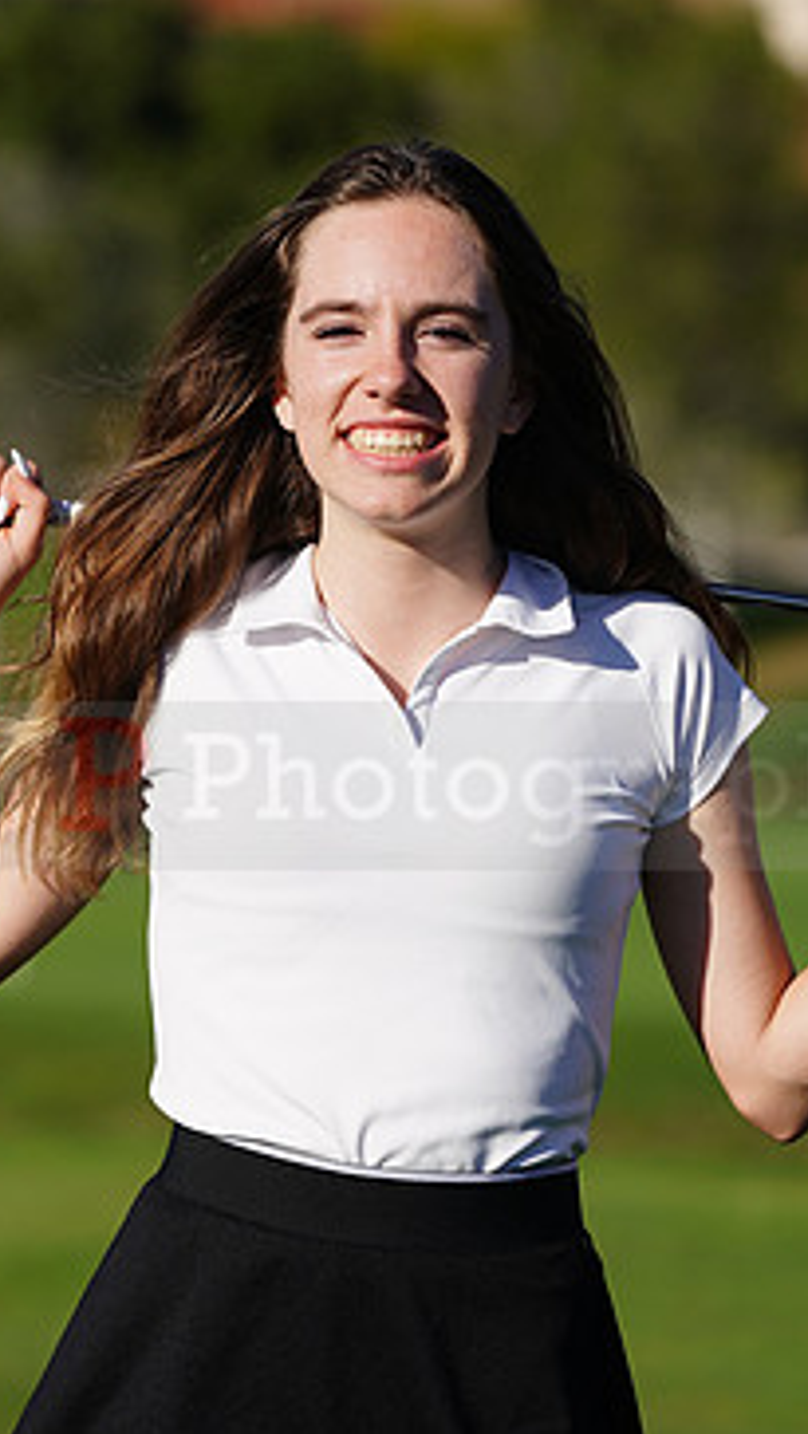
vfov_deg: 5.8
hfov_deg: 3.3
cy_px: 754
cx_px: 453
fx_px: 14232
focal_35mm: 374
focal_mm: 224
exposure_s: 1/500
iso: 100
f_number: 6.3
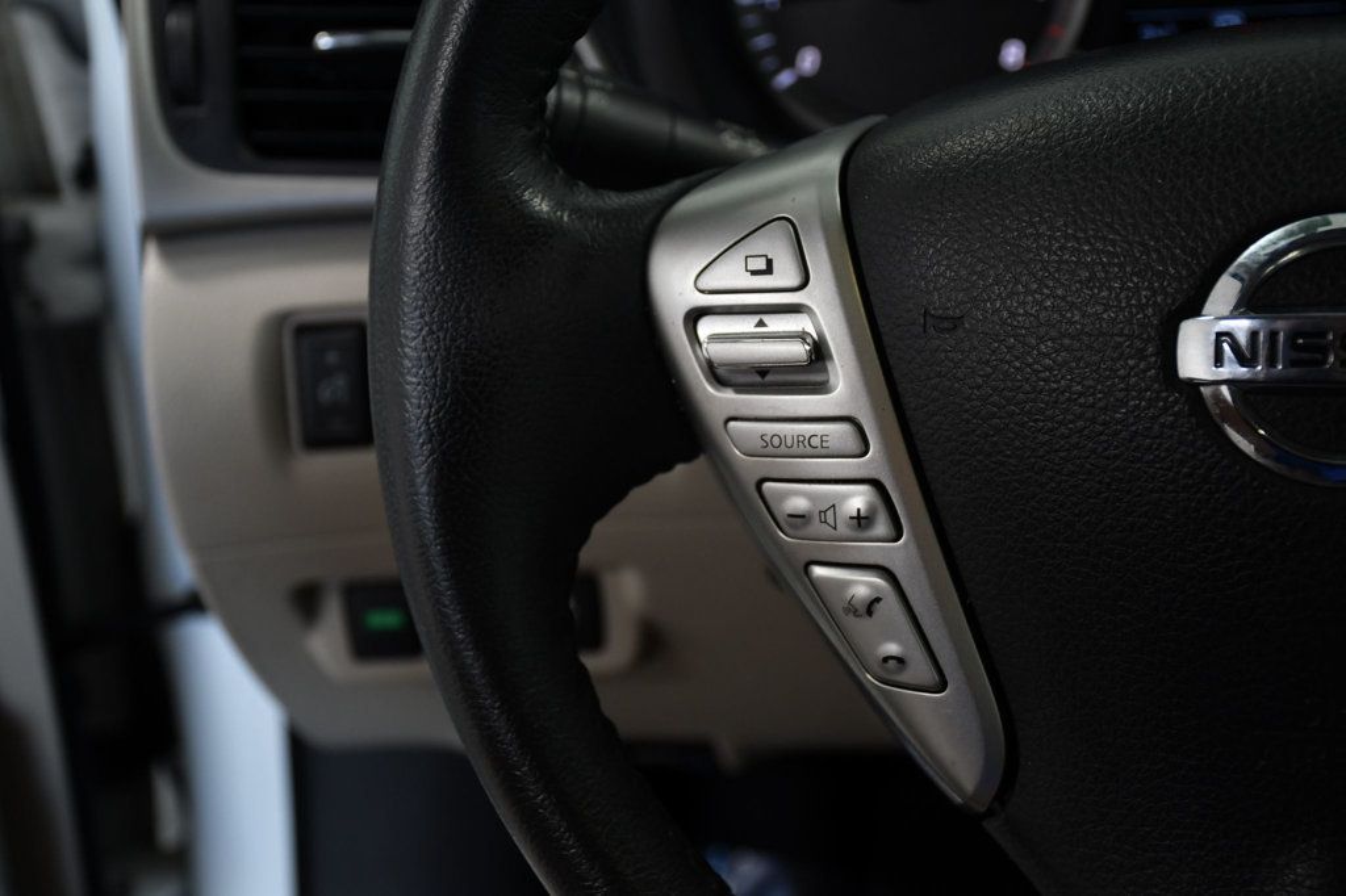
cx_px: 673
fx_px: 2355
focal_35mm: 63
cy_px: 448
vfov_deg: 21.6
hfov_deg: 31.9
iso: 400
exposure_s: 1/125
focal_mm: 42
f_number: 5.6
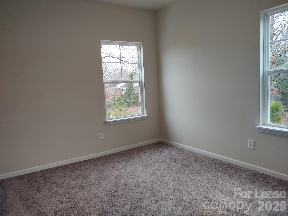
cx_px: 144
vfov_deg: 51.4
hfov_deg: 65.3
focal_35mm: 27
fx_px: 225
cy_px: 108
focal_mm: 4.75
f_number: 1.7
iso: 100
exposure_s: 1/123
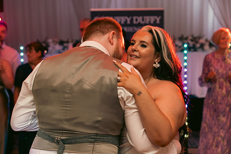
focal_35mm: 66
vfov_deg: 20.6
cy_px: 77
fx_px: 424
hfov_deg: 30.5
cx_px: 116
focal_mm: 66
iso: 2500
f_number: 3.5
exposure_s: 1/160
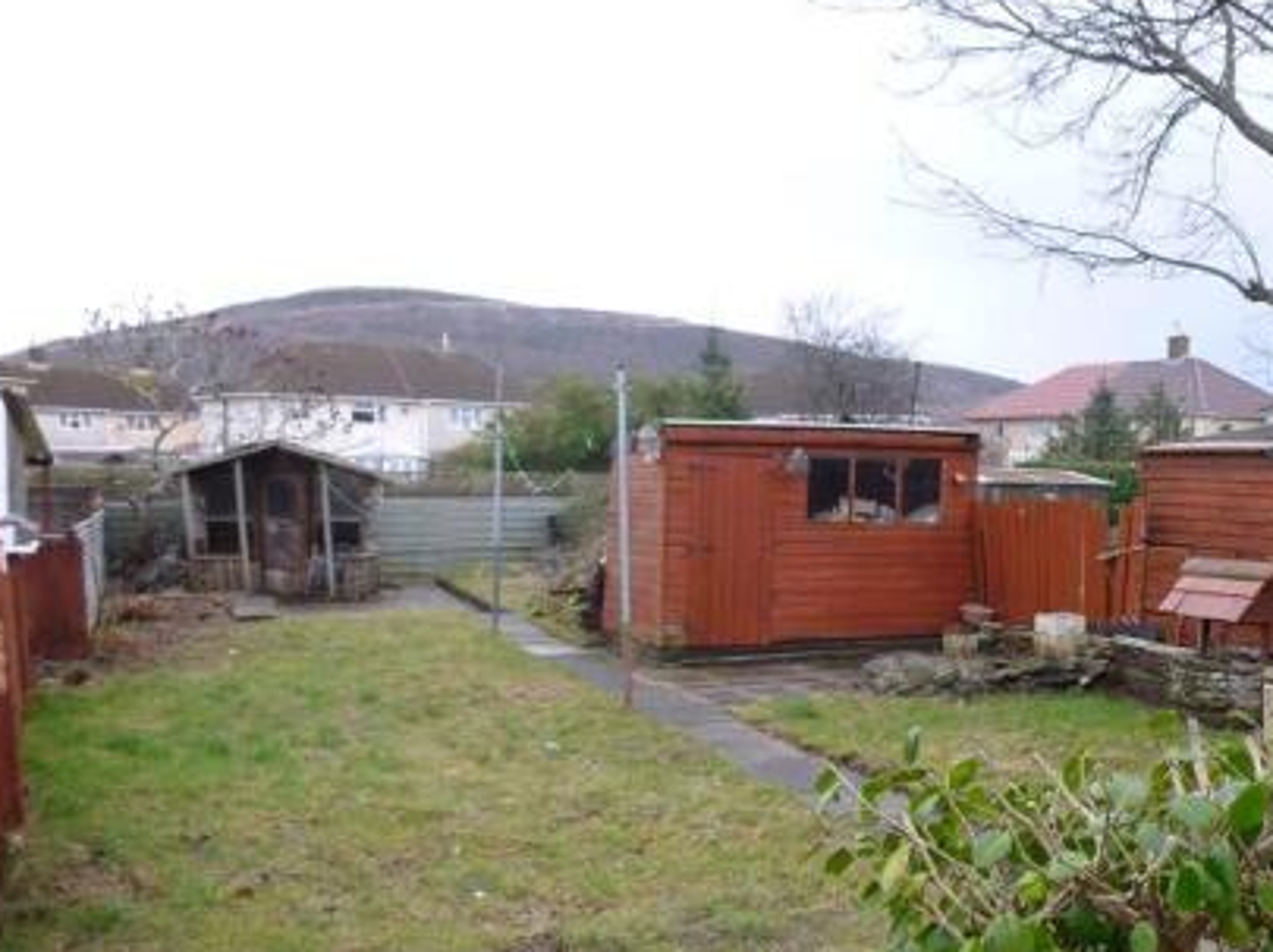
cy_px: 592
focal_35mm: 36
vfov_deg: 39.4
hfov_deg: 50.3
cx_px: 869
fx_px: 1323
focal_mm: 4.5
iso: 100
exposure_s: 1/160
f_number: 3.1
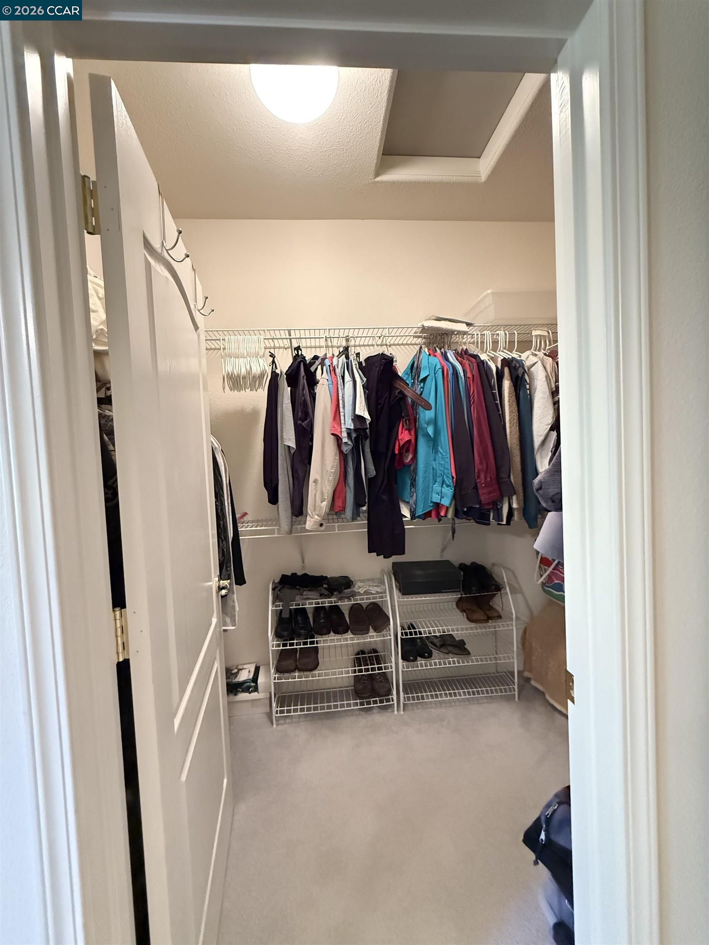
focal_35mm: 14
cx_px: 354
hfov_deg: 85.7
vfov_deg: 102.1
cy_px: 472
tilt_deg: -2.5
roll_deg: +1.8
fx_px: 382
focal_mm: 2.22
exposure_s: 1/60
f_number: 2.2
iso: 1250
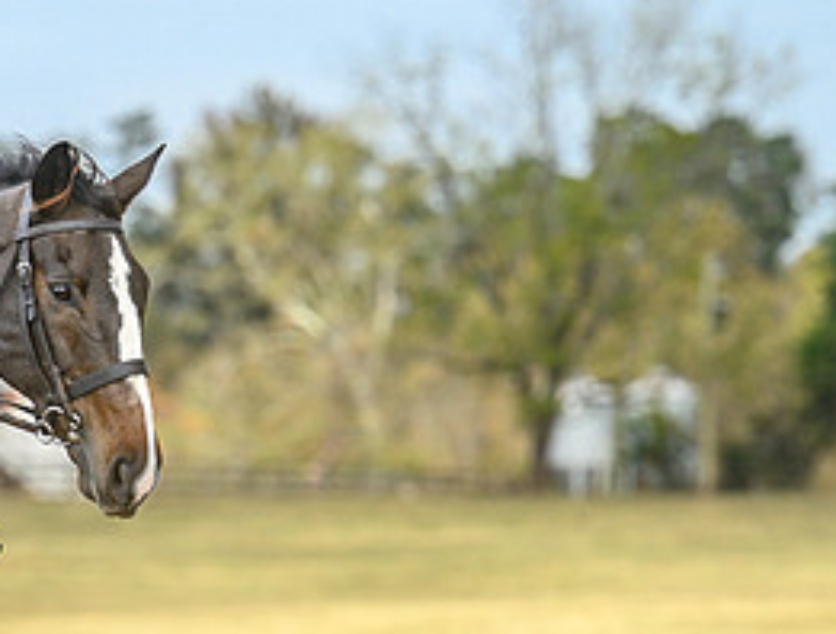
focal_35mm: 444
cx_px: -140
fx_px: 10767
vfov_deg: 3.4
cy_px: 543
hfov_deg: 4.4
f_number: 3.5
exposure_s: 1/800
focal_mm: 135
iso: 400
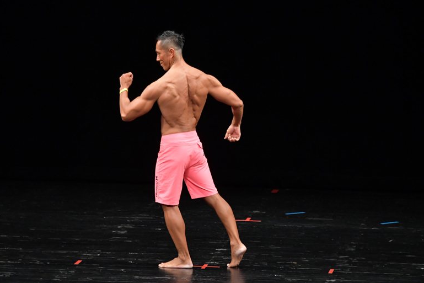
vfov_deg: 4.8
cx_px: 211
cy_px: 142
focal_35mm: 287
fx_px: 3381
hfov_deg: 7.2
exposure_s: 1/400
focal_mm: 190
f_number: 5.6
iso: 3200
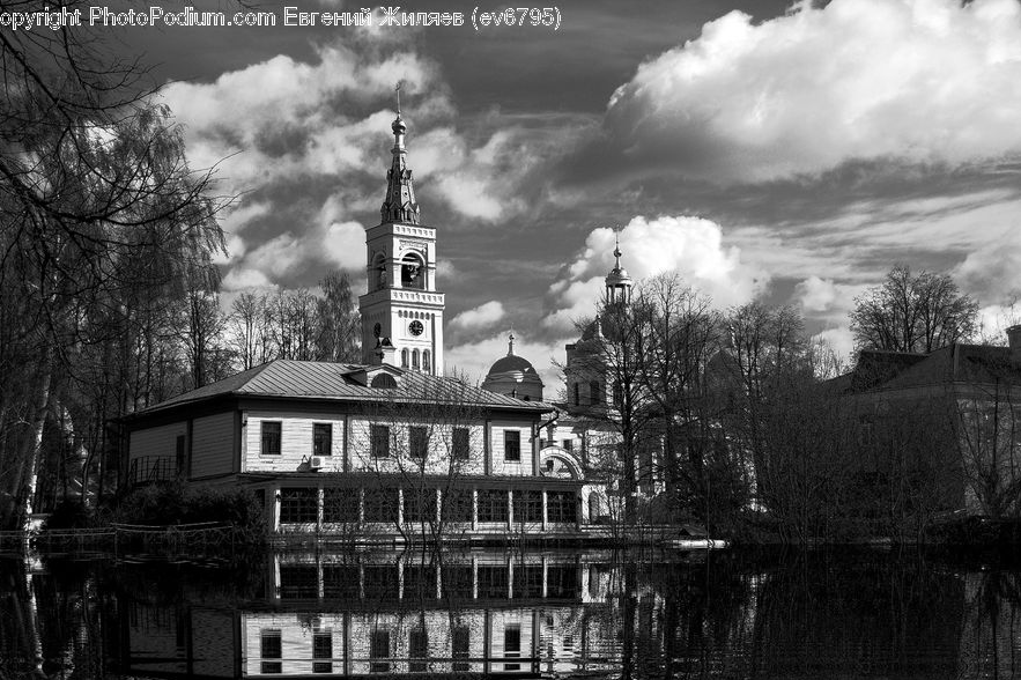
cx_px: 503
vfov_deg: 25.3
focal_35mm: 54
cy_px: 336
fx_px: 1517
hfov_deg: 37.2
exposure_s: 1/1000
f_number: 4.5
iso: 250
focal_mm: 35
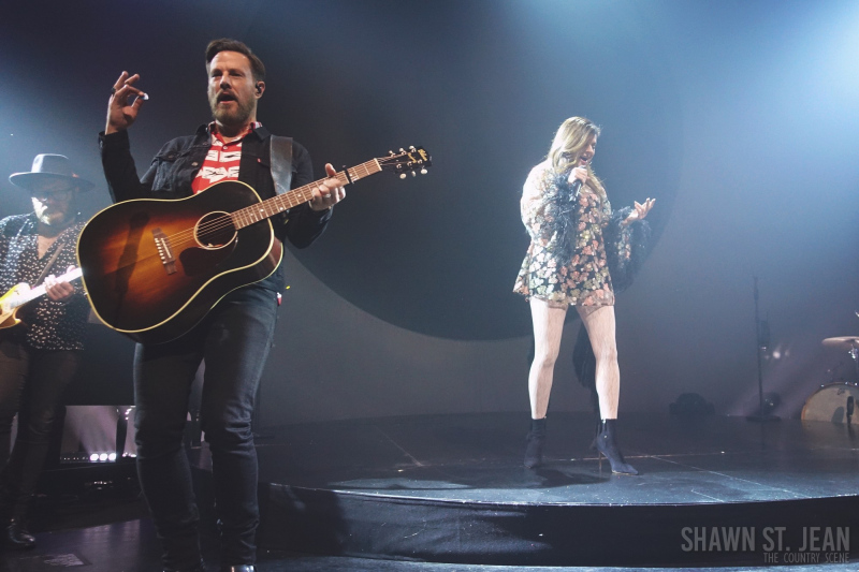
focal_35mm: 24
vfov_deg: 53.1
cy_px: 286
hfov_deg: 73.8
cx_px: 430
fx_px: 573
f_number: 1.8
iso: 1250
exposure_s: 1/100
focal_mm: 8.8
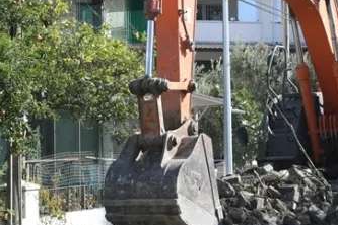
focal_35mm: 123
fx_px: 1155
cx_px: 226
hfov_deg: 16.6
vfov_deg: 11.1
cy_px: 100
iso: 900
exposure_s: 1/3200
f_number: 5.6
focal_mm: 27
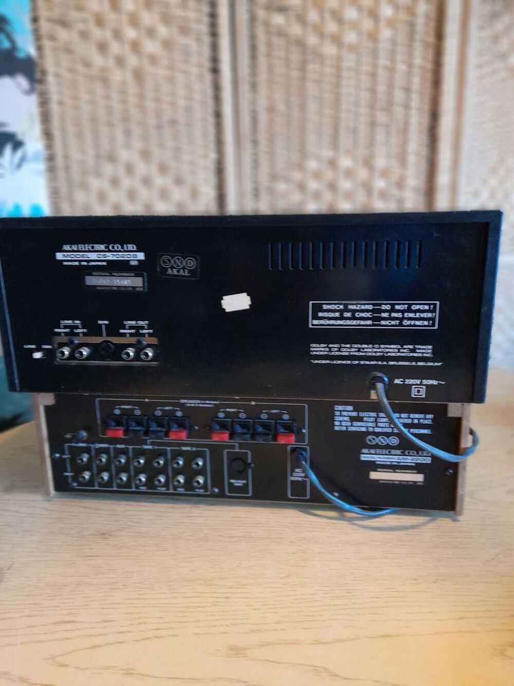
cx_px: 257
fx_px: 495
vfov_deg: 69.4
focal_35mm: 25
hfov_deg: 54.9
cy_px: 343
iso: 640
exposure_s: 1/25
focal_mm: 4.6
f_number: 2
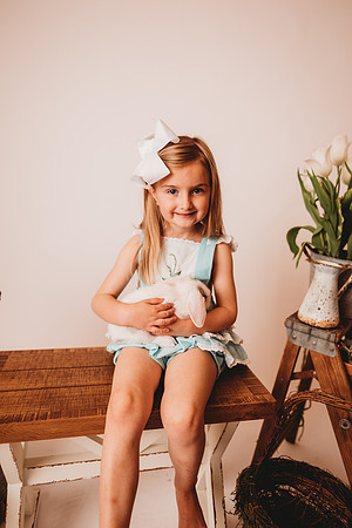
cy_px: 264
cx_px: 176
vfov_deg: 73.7
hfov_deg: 53.1
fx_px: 352
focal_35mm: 24
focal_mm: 24
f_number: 2.5
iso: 160
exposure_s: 1/160
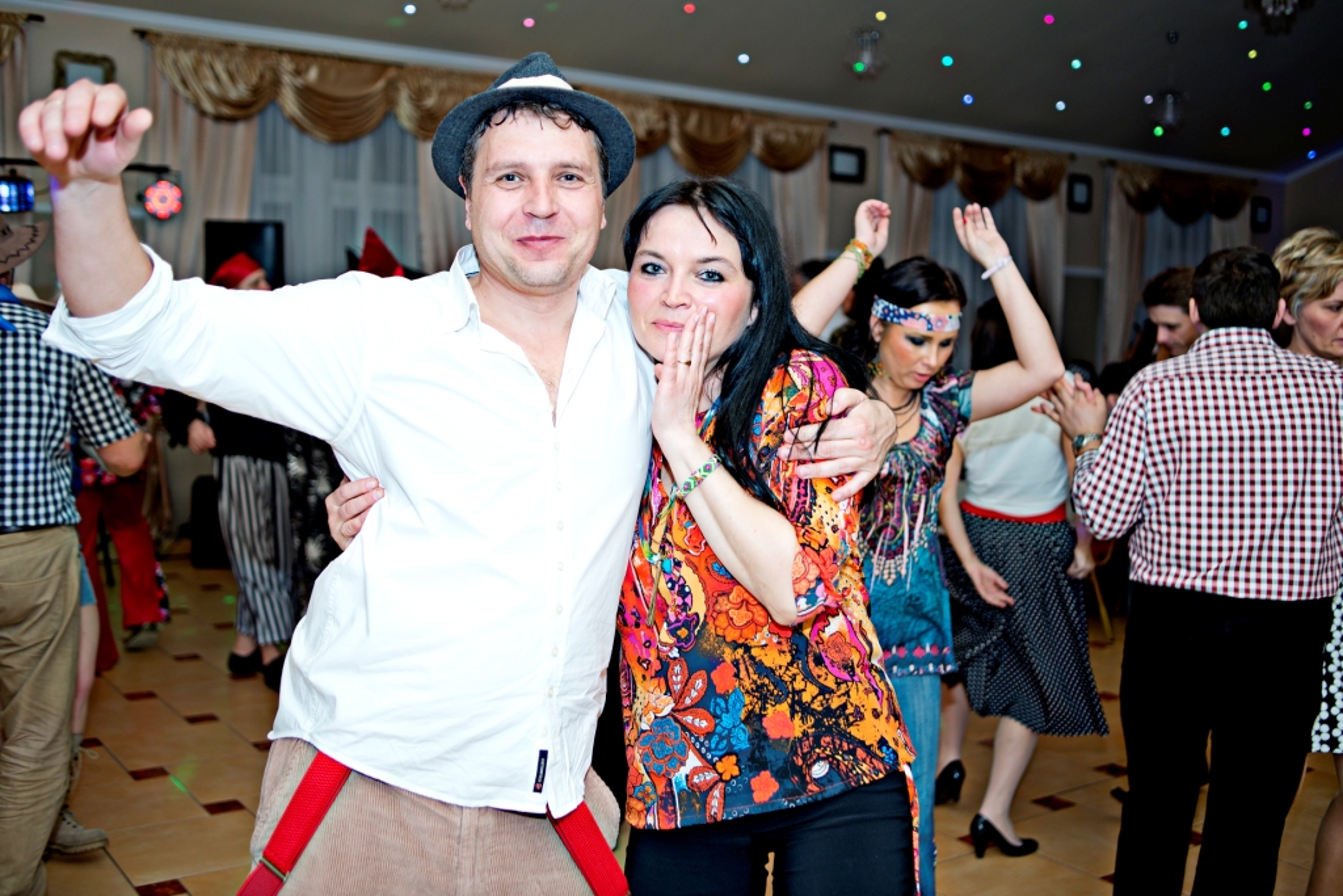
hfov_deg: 54.4
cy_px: 448
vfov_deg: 37.9
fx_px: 1306
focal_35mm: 35
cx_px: 672
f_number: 2.8
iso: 400
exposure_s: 1/320
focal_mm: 35
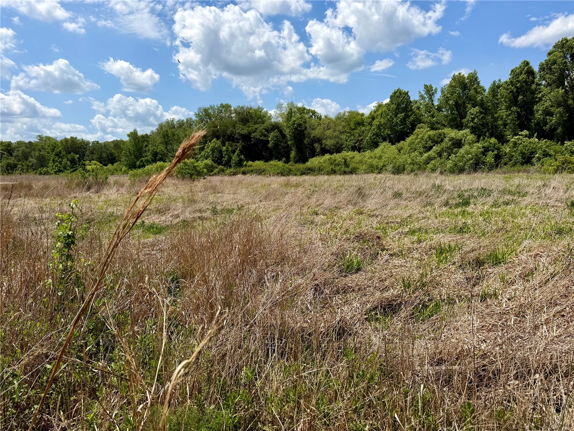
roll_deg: +1.3
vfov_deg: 56.8
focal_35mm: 24
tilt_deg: -7.2
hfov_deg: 71.6
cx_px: 287
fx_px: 398
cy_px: 216
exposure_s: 1/6173
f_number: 1.78
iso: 80
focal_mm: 6.76
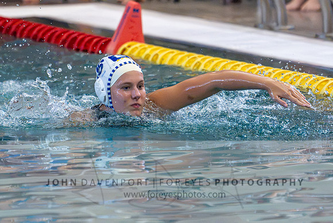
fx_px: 5074
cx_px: 121
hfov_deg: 3.8
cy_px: 39
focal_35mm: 548
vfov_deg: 2.5
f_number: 4
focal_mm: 280
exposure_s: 1/1000
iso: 25600
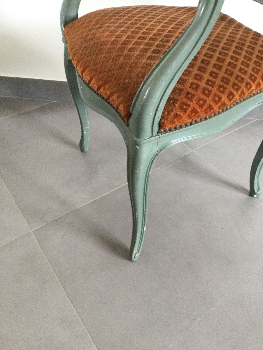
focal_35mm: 31
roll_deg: +1.1
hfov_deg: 45.4
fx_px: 314
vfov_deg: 58.4
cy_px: 175
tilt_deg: -42.8
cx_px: 132
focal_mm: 3.3
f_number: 2.4
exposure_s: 1/20
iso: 200
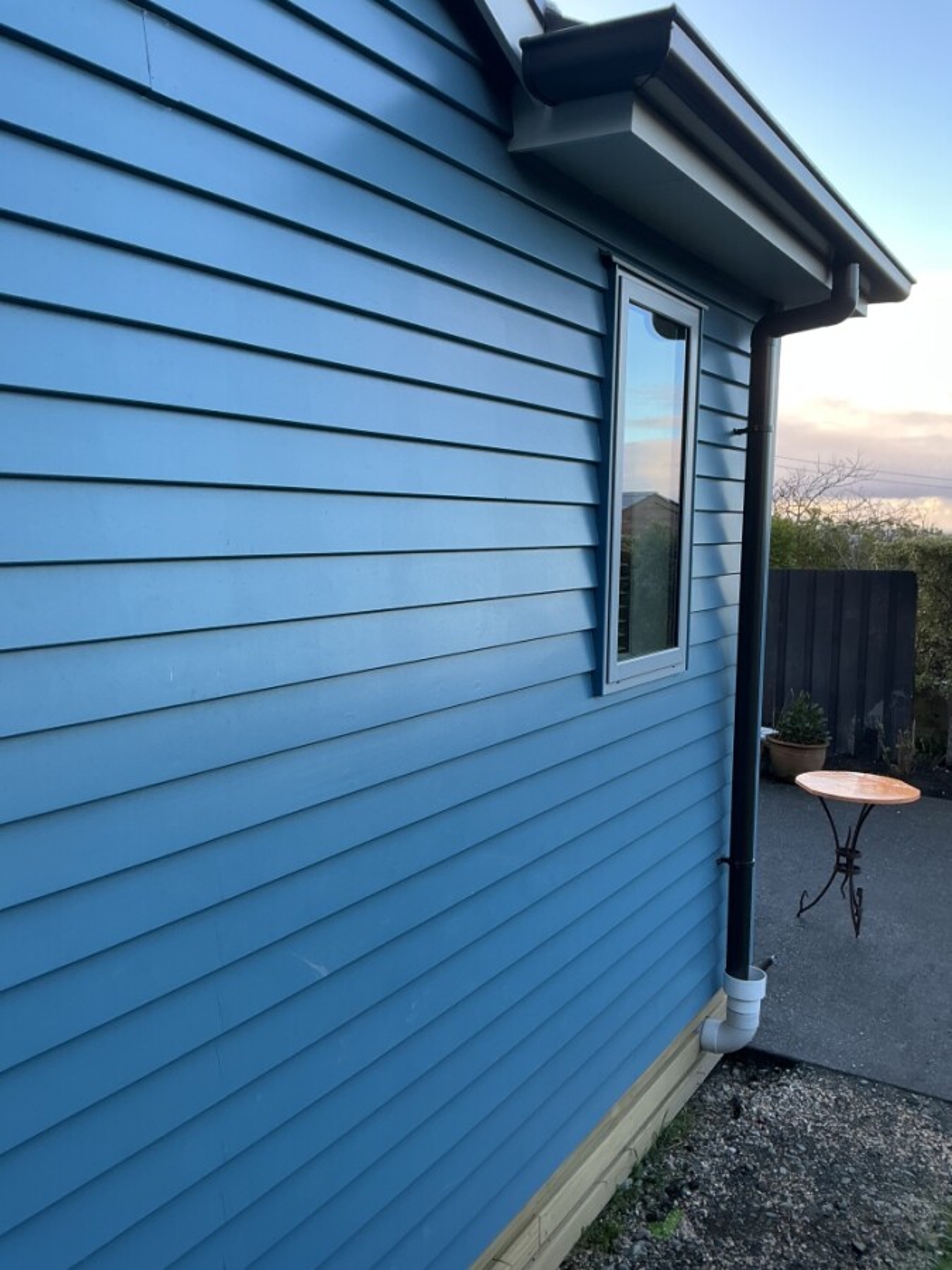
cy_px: 635
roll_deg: -0.5
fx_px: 1063
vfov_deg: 61.7
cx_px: 476
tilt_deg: -5.2
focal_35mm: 29
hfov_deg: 48.2
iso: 20
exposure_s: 1/120
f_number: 1.8
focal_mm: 3
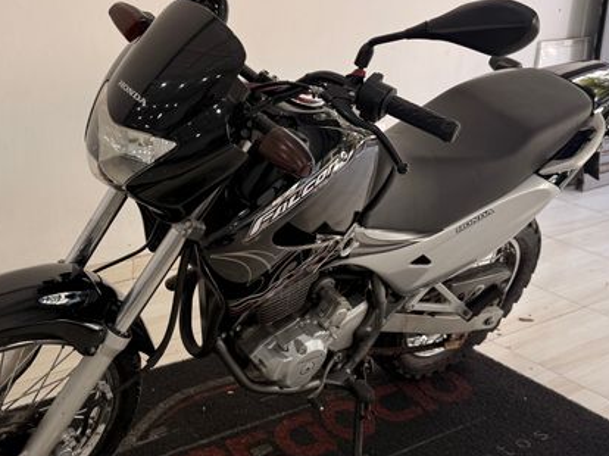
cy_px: 221
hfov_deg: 40.2
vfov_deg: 30.8
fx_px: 826
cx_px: 232
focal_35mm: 47
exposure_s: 1/120
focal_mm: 6.76
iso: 50
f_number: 1.78
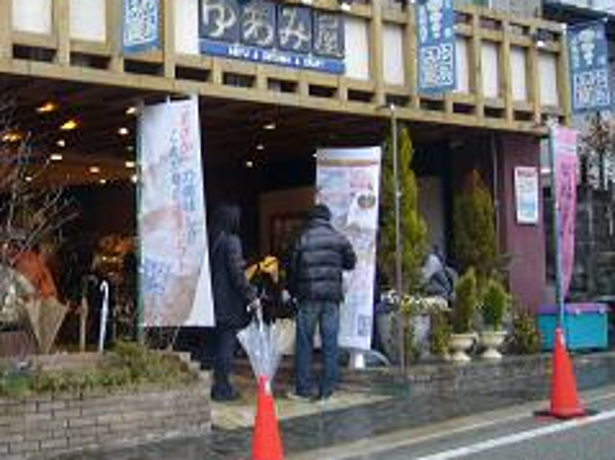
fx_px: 1101
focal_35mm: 62
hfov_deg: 30.2
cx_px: 91
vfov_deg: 23.6
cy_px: 166
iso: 100
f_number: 2.8
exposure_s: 1/40
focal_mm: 5.8
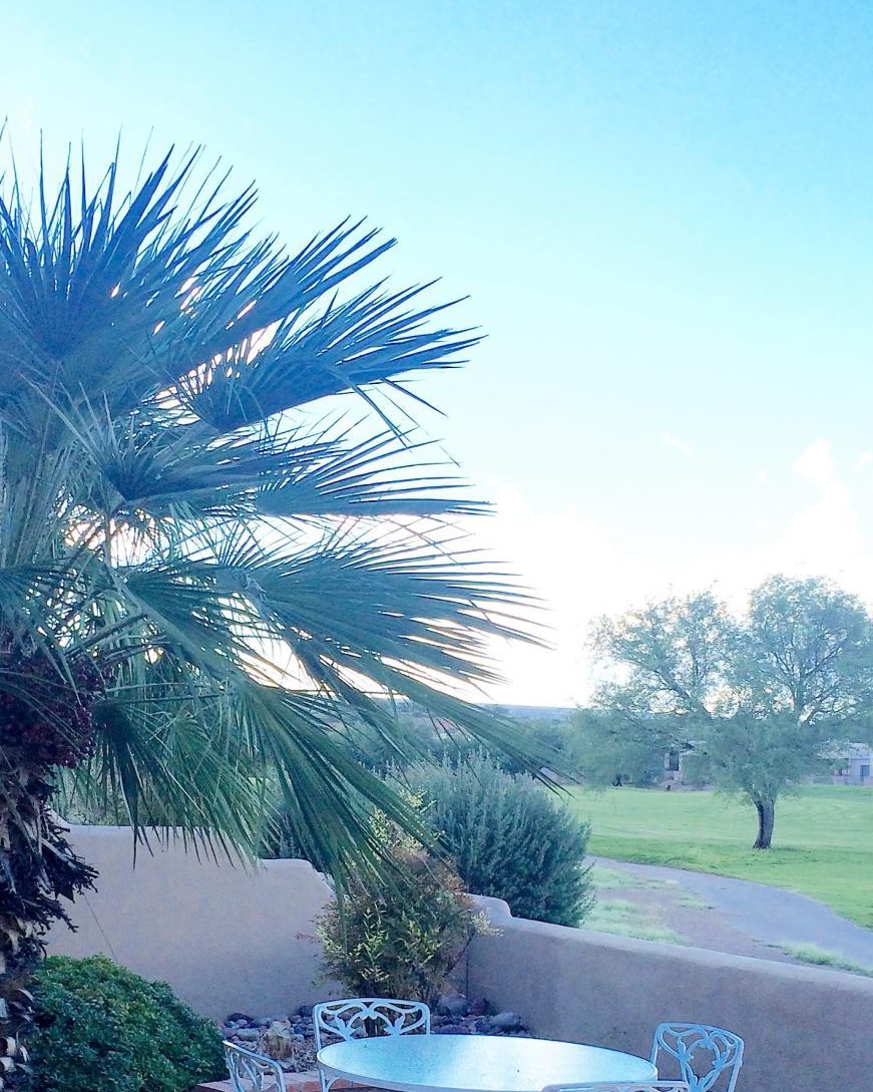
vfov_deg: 35.5
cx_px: 327
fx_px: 1680
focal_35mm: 52
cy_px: 758
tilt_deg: -1.8
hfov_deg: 29.0
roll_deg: +0.2
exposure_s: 1/631
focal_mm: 4.15
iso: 32
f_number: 2.2
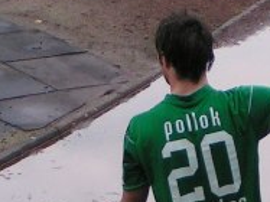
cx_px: -35
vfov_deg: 3.0
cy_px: 296
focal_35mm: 487
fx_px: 3796
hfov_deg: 4.1
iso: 100
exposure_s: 1/125
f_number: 3.5
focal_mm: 17.4
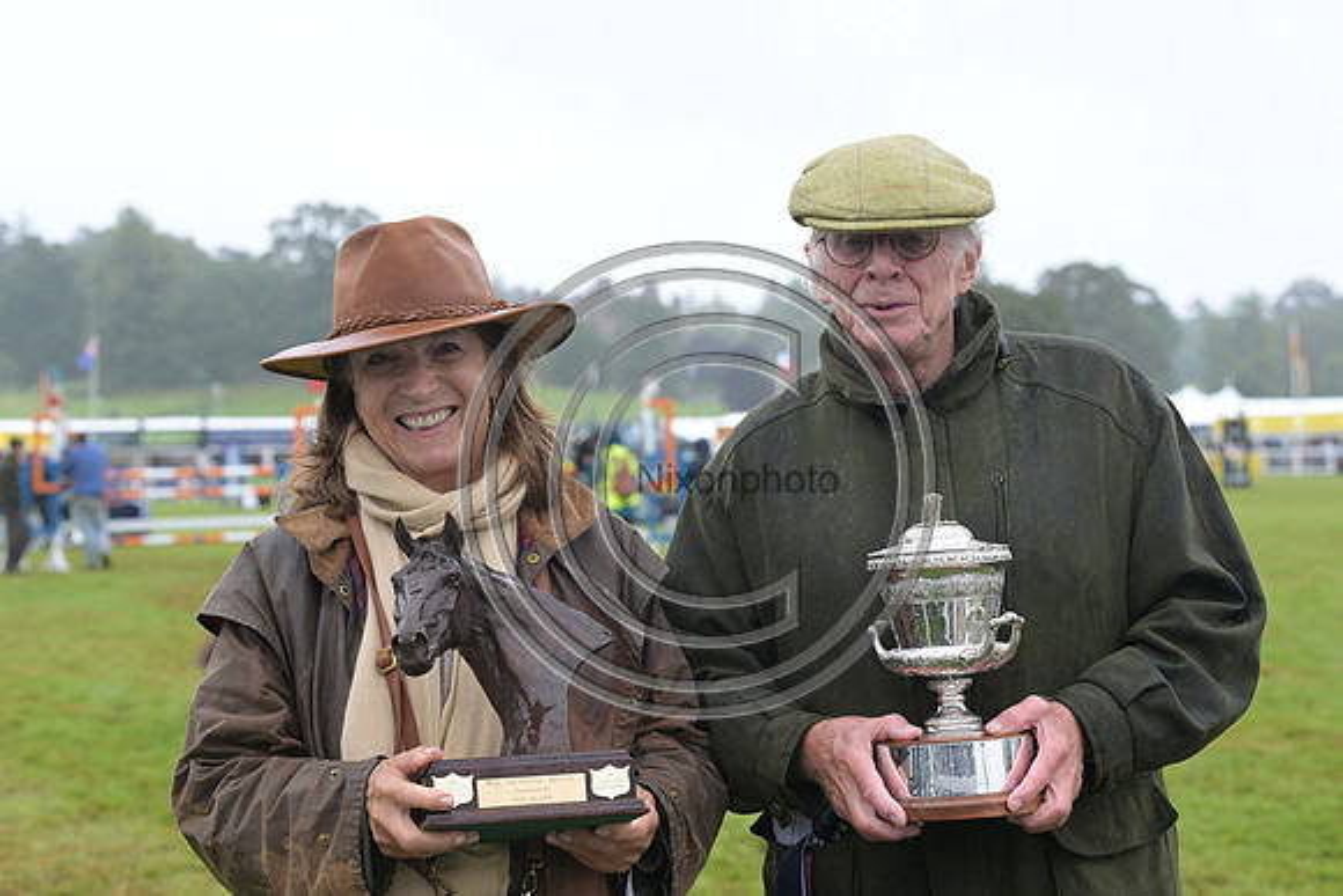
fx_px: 2612
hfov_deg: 28.8
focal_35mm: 70
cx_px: 672
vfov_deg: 19.5
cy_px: 448
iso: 900
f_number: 5.6
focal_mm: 70
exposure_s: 1/800
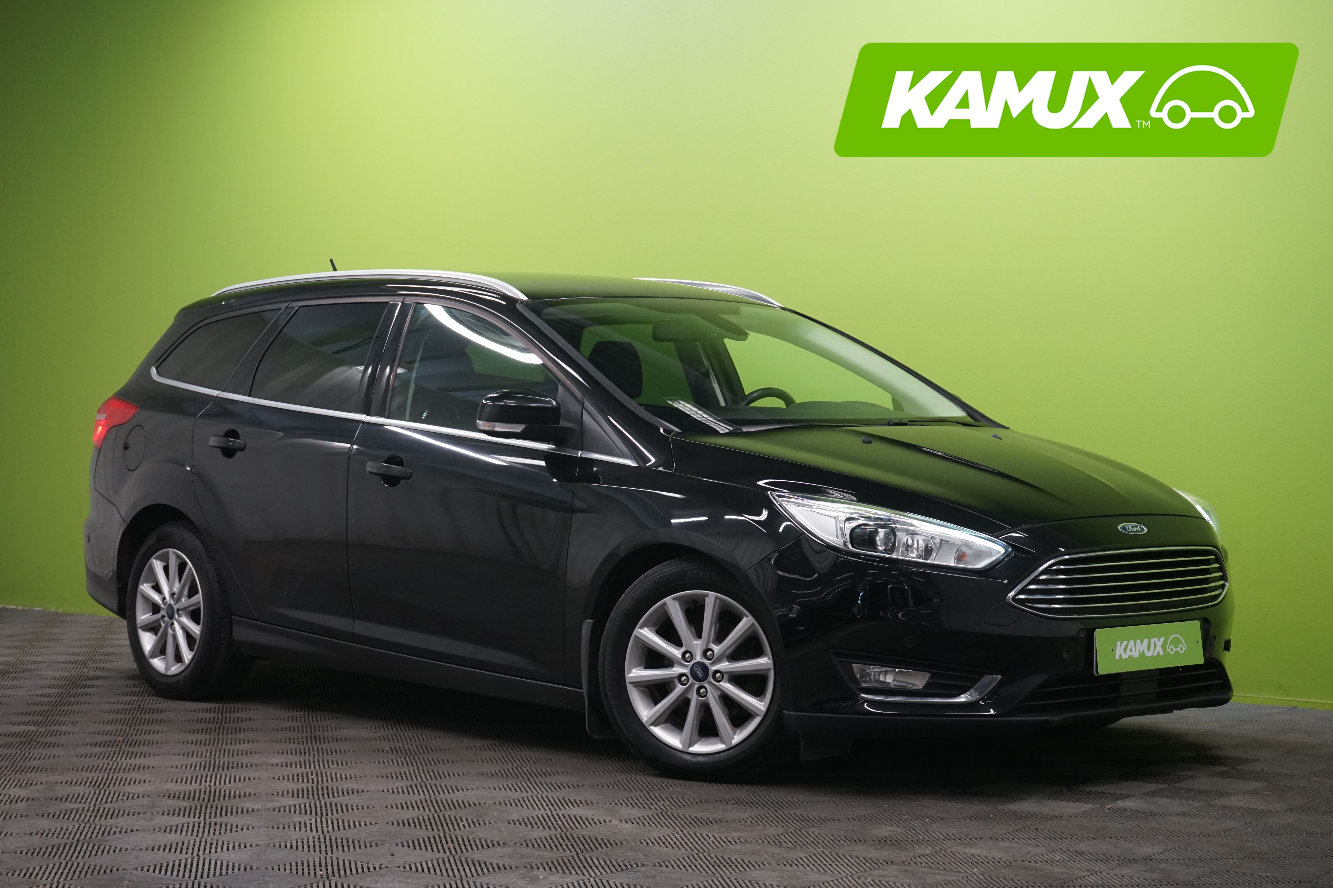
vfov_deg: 20.0
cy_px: 444
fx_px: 2518
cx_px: 666
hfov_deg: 29.7
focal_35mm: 68
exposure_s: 1/25
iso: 1600
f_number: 8
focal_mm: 68
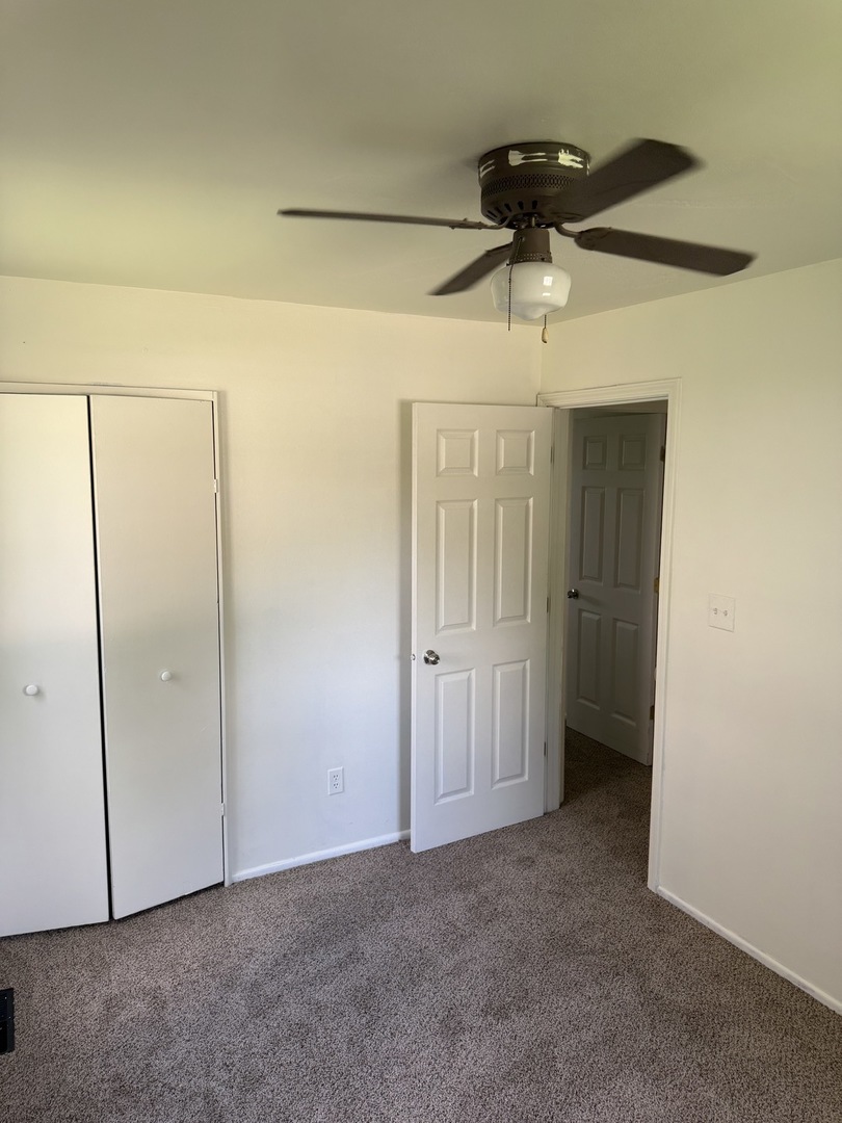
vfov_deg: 71.6
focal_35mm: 24
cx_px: 421
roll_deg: -0.6
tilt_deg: -6.2
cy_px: 562
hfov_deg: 56.8
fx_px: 778
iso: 100
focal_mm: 6.76
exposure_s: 1/121
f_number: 1.78
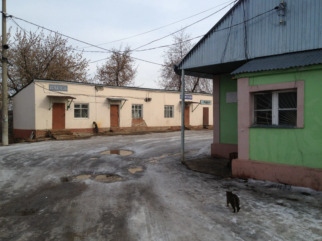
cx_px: 161
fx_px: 326
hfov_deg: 52.6
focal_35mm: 35
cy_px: 120
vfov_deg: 40.7
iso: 50
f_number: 2.4
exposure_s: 1/1783
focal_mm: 4.28
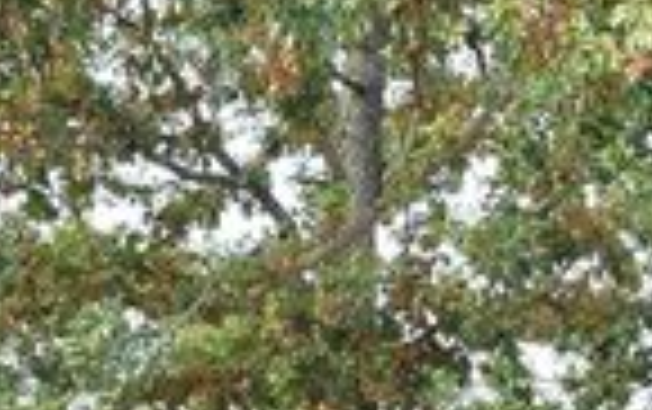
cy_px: 381
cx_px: 436
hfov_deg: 24.5
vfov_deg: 15.4
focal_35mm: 84
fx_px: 1494
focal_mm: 6.3
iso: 32
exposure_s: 1/182
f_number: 1.7
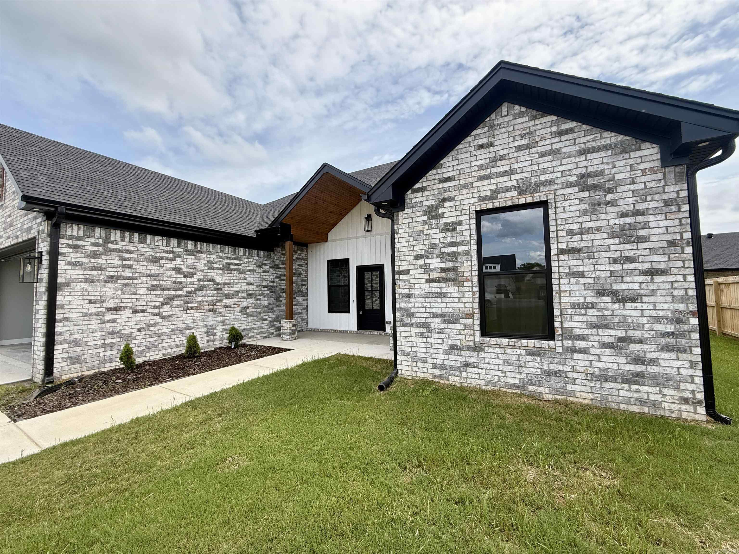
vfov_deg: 85.7
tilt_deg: +3.0
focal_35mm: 14
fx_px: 299
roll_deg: +0.8
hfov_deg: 102.1
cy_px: 277
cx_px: 370
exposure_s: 1/1167
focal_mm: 2.22
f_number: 2.2
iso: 64
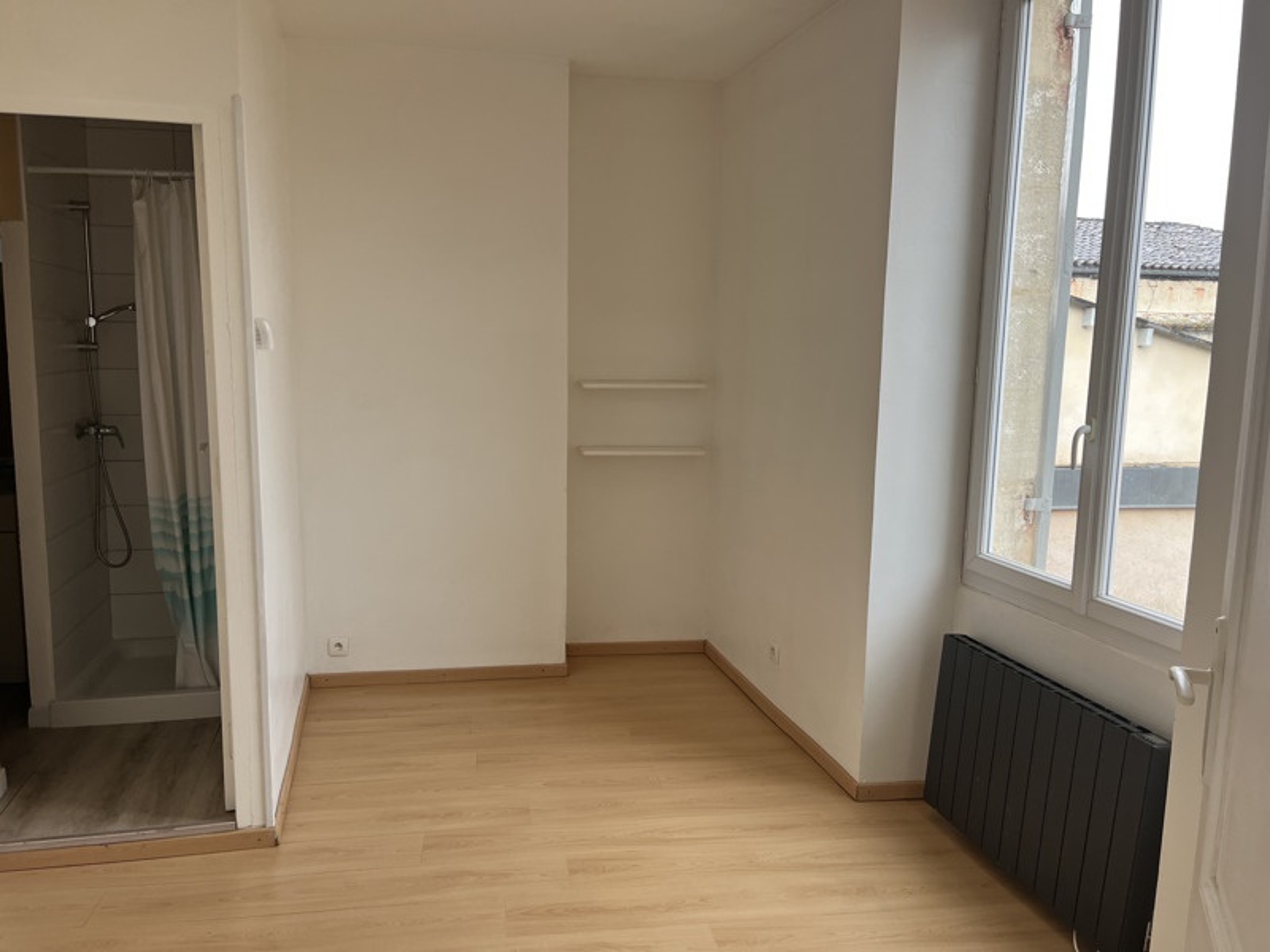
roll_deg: -0.2
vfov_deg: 53.1
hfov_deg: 67.3
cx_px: 635
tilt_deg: -9.4
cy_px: 476
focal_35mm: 26
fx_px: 954
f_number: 1.6
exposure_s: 1/122
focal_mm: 5.1
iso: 64
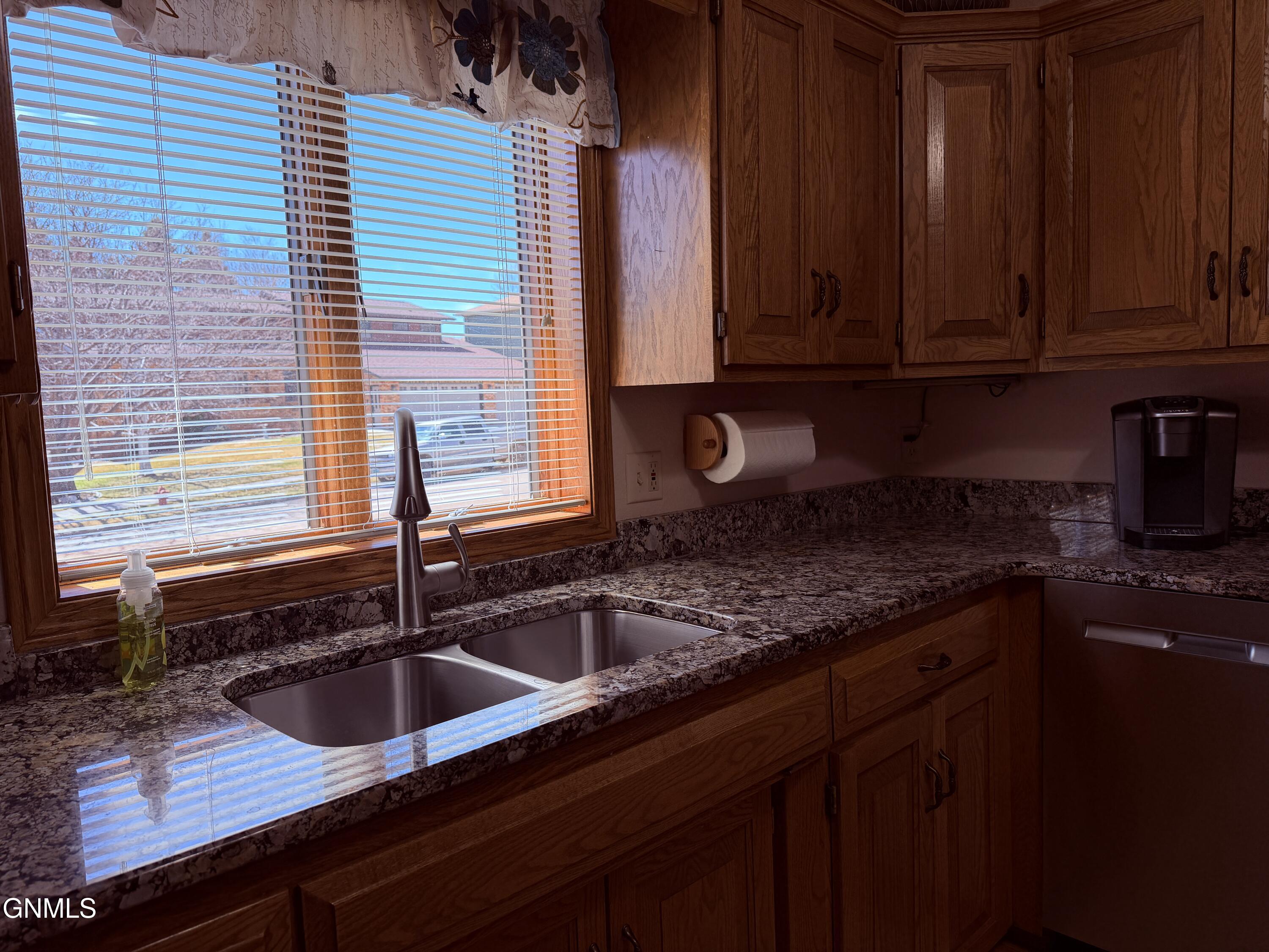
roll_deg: +1.5
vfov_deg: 56.8
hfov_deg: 71.6
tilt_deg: -5.2
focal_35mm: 24
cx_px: 634
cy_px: 476
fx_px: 880
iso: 100
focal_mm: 6.76
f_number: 1.78
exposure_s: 1/831
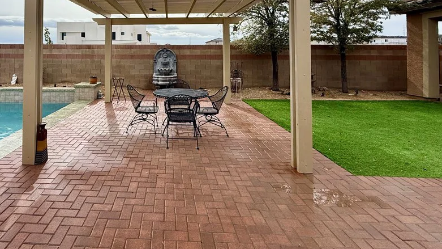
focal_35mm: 20
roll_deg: -0.2
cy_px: 47
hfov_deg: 84.4
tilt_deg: +2.0
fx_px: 234
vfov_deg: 52.0
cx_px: 158
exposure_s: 1/1961
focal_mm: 2.22
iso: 64
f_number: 2.2
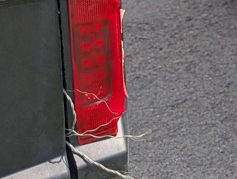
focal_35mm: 152
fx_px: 1042
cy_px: -215
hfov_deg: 10.1
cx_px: 673
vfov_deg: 9.0
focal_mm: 6.9
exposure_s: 1/917
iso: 22
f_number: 1.68
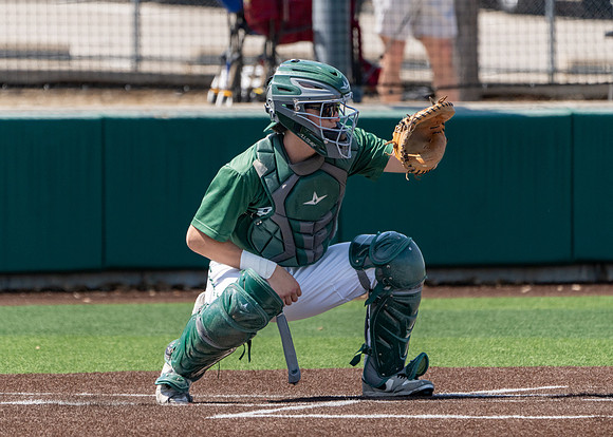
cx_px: 292
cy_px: 223
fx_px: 11701
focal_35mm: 672
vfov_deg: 2.1
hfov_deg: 3.0
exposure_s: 1/2000
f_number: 8
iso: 640
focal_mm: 560
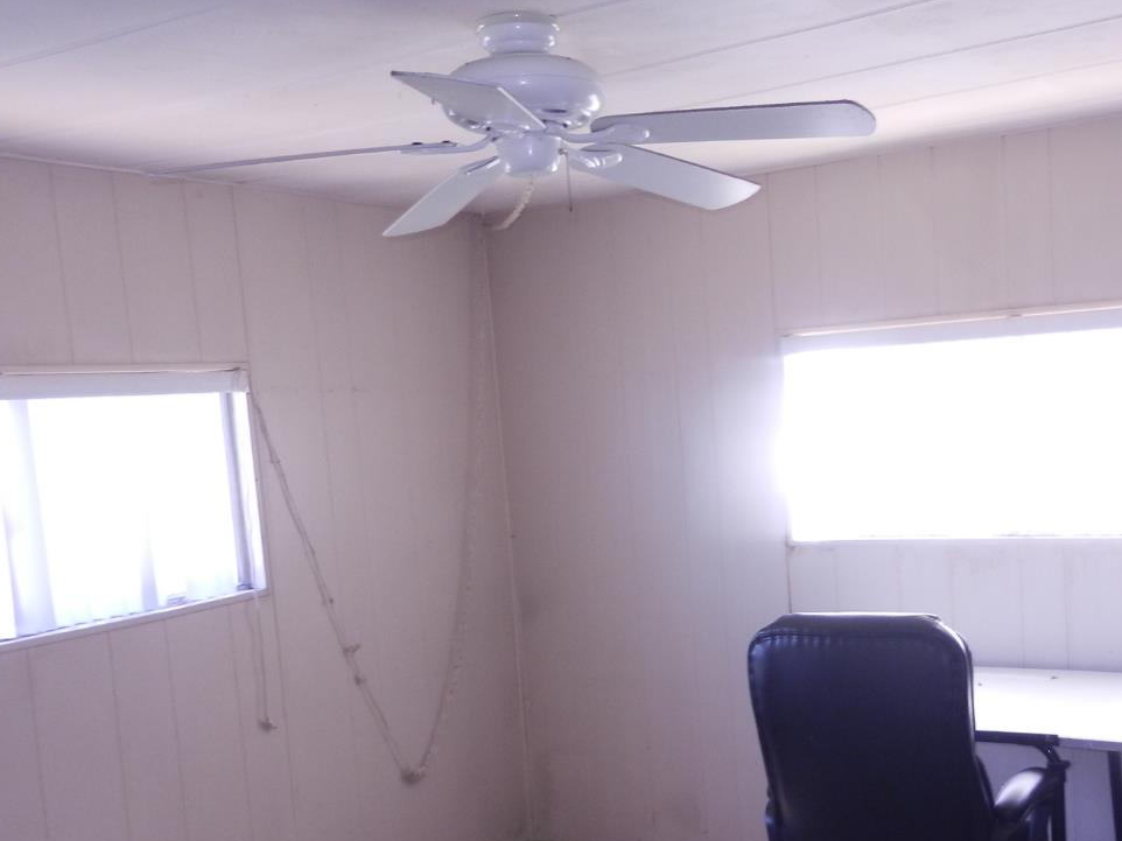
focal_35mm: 39
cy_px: 523
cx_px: 753
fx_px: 1264
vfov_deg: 36.6
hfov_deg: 47.1
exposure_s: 1/30
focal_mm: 4.5
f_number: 3.5
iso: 200
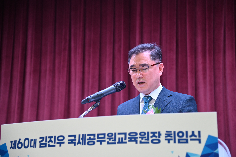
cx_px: 118
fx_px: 459
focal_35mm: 70
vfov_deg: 19.4
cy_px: 78
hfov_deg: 28.9
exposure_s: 1/125
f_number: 4
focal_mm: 70
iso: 2200
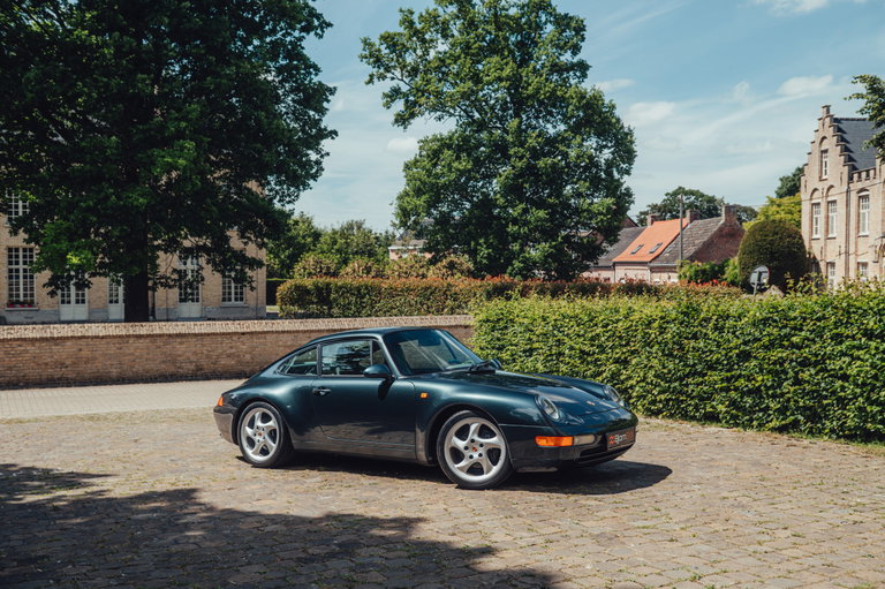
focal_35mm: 36
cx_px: 442
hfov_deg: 53.2
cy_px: 294
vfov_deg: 36.8
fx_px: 884
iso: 80
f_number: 5.6
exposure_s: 1/100
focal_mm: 36
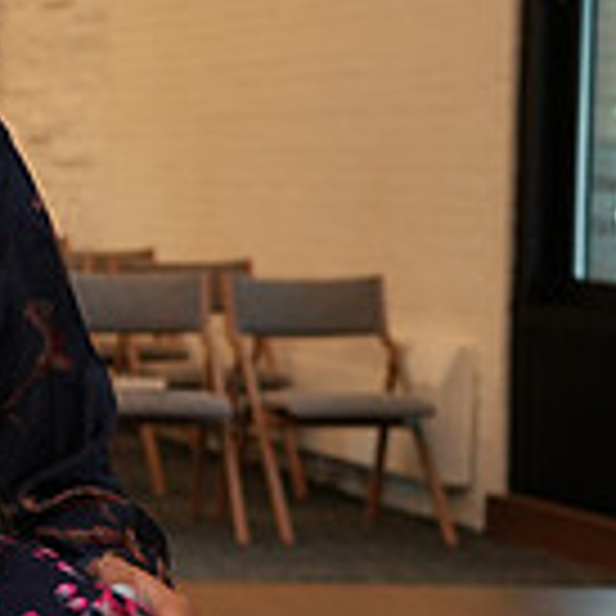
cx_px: -629
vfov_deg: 16.1
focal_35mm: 108
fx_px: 2174
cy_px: 245
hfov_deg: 13.7
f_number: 4
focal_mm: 30
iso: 640
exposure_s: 1/80
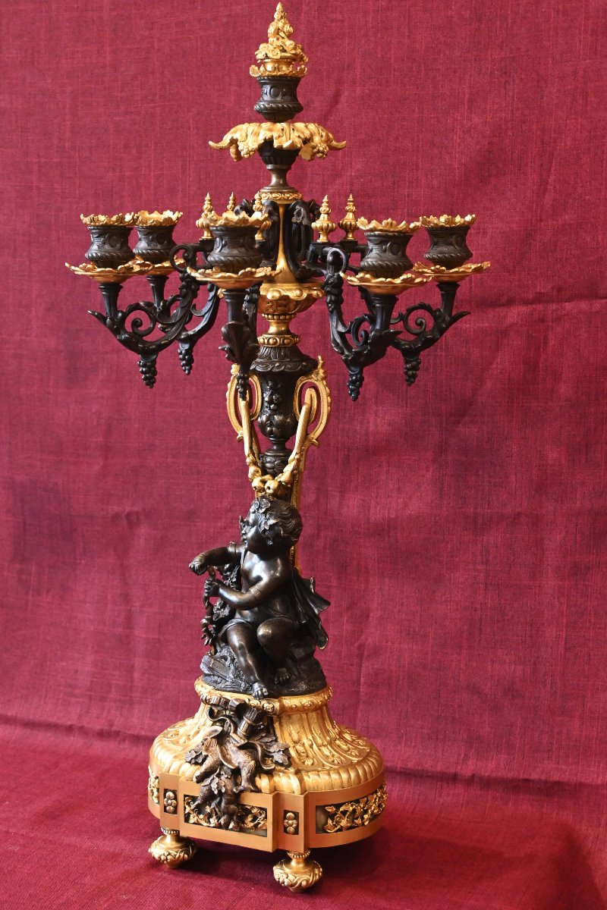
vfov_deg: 35.1
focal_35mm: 57
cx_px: 304
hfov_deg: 23.8
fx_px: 1442
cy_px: 455
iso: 3200
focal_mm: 38
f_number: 5.6
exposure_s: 1/60
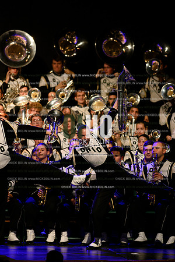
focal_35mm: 300
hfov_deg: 4.6
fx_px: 2187
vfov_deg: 6.9
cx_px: 88
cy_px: 131
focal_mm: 300
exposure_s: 1/500
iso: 6400
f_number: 4
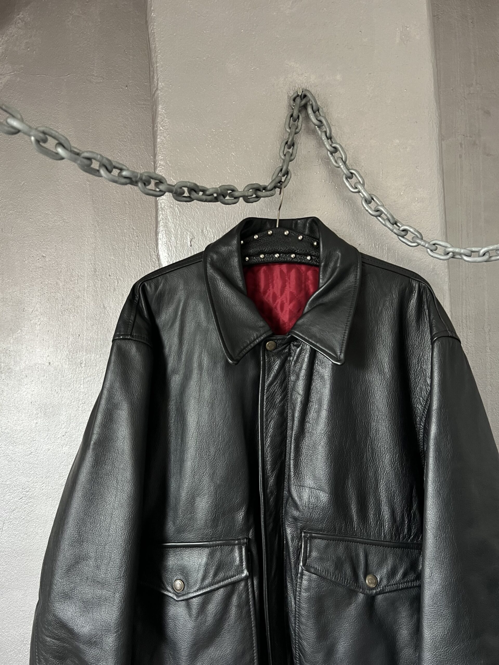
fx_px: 500
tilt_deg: +3.9
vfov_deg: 67.3
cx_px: 250
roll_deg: -1.1
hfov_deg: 53.1
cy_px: 332
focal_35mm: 26
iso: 200
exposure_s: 1/60
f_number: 1.5
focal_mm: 5.7
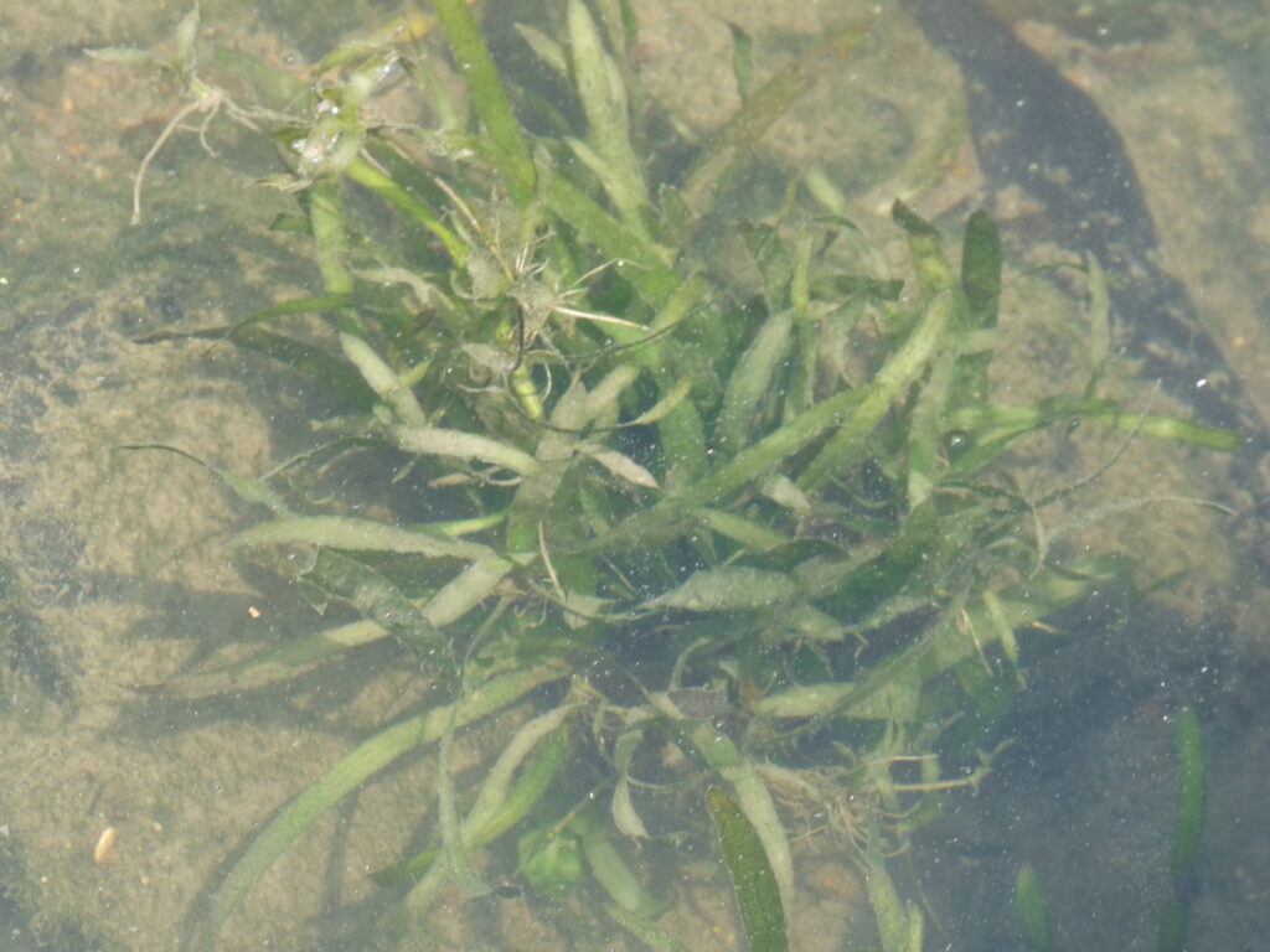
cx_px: 635
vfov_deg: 6.6
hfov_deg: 8.8
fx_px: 8218
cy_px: 476
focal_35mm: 224
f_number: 5
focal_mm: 39.9
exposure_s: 1/60
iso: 200
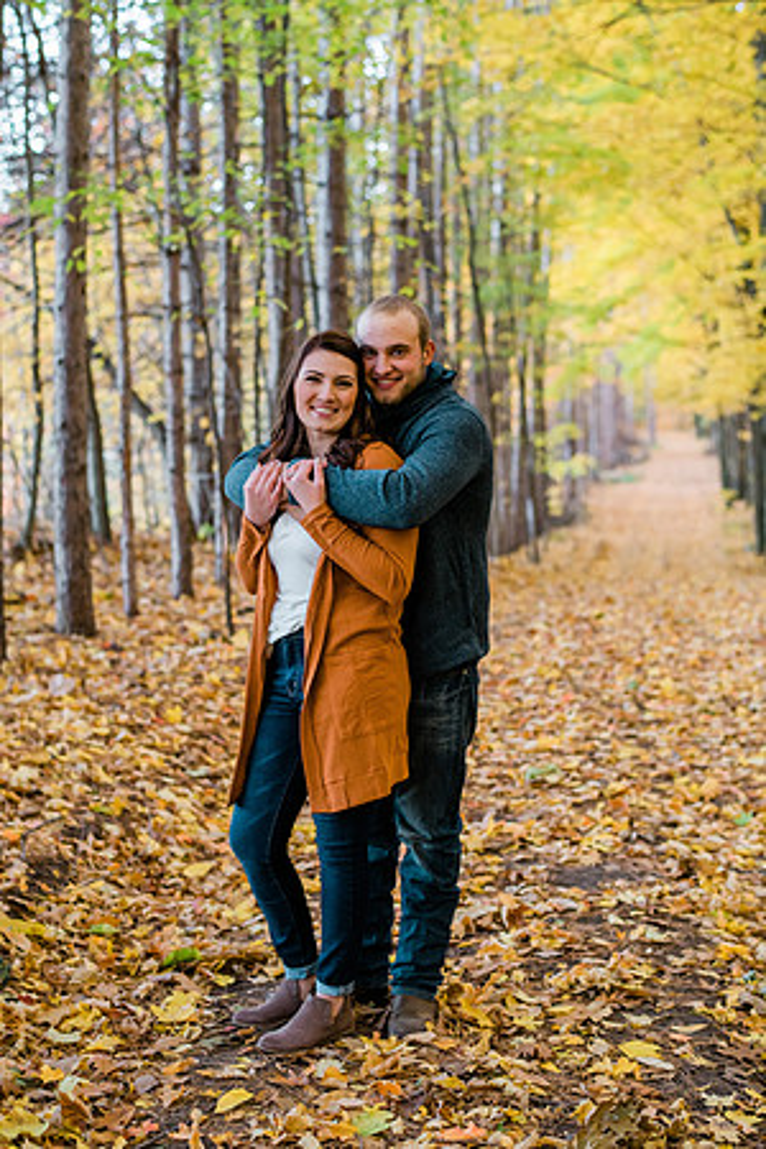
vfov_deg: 34.5
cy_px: 574
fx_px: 1851
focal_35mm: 58
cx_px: 383
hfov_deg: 23.4
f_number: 2.8
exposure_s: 1/200
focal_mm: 58
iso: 500
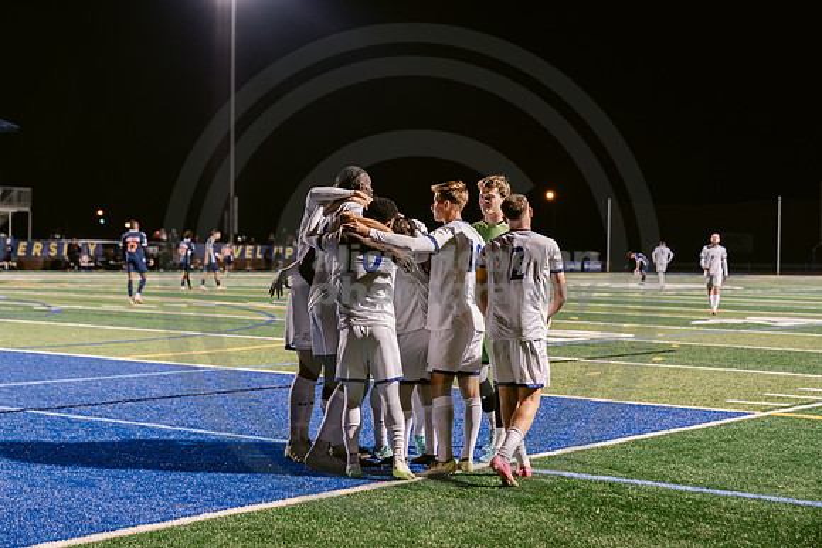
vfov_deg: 19.5
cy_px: 274
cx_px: 411
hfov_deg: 28.8
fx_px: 1599
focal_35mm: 70
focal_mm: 70
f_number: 3.2
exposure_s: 1/250
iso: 2500
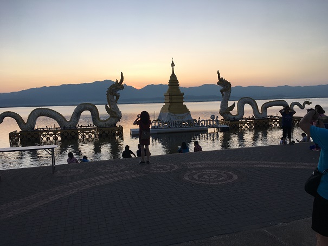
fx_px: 275
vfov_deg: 48.2
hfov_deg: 61.6
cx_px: 164
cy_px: 123
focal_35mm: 29
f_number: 2.2
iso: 25
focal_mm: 4.15
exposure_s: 1/104
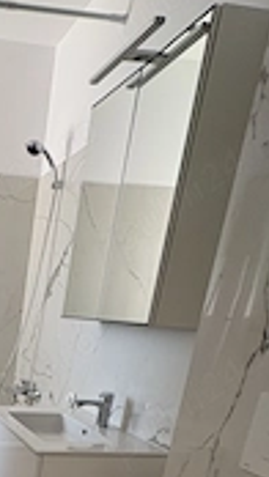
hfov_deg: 27.6
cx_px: -88
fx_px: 443
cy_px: 441
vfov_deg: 49.5
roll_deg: -3.4
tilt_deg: -17.1
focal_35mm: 35
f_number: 2.2
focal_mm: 2.22
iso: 200
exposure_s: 1/99
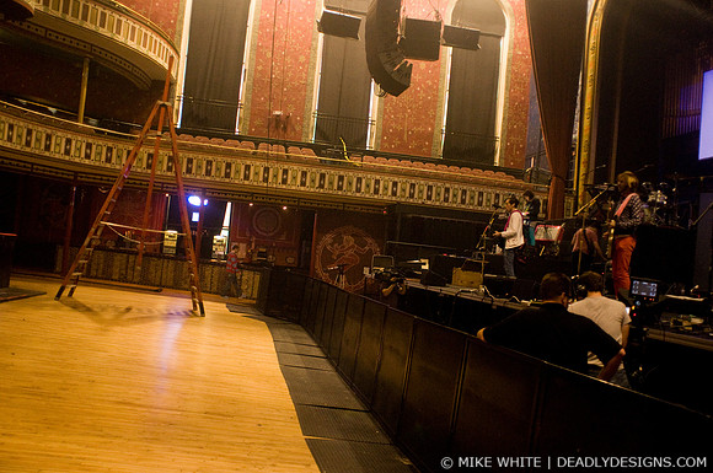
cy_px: 236
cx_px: 356
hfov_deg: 62.0
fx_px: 593
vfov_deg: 43.5
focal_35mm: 30
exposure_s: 1/40
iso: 1000
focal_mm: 20
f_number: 2.8
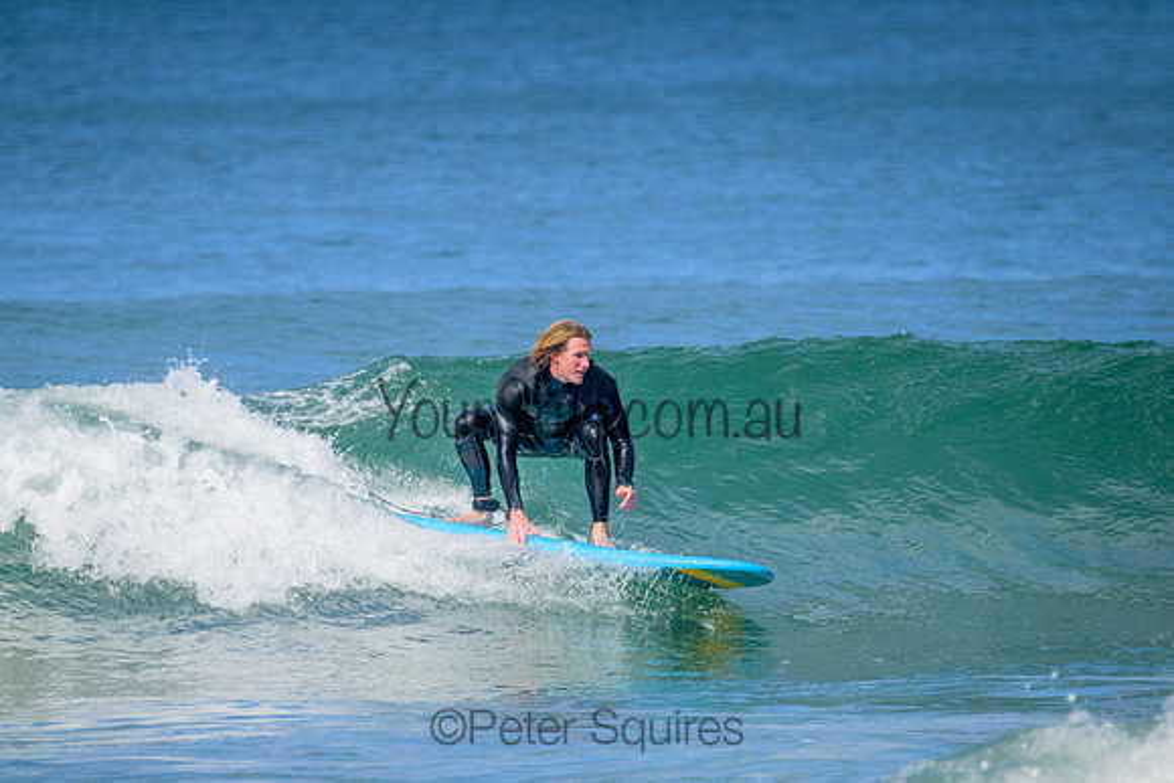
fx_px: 26094
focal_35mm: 800
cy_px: 392
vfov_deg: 1.7
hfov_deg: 2.6
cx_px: 587
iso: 2000
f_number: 11
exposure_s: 1/1600
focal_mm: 800
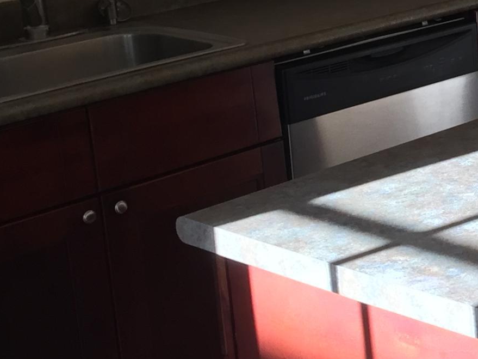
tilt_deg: -10.9
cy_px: -15
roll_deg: +2.6
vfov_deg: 14.6
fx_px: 1367
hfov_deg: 18.0
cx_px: 691
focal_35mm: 99
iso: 50
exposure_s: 1/120
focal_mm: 4.15
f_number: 2.2
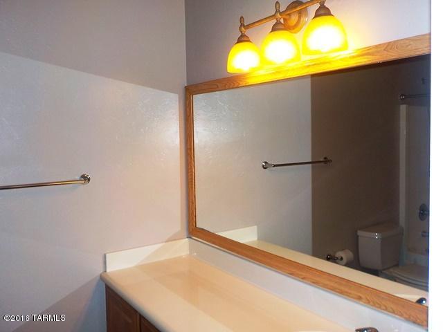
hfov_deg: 60.0
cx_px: 222
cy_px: 166
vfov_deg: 46.8
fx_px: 384
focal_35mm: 30
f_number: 3.3
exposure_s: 1/30
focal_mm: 4.1
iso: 200
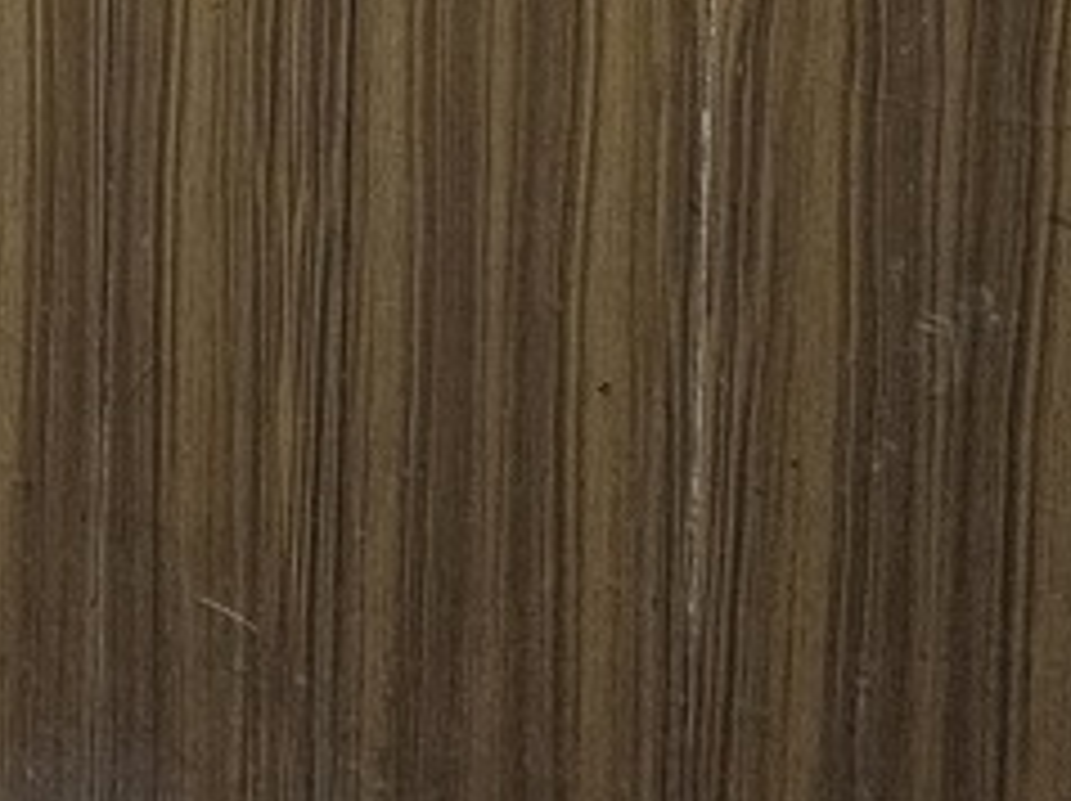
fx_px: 3585
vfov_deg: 11.1
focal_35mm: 116
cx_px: -972
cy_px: -1017
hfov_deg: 14.5
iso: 640
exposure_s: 1/50
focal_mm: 5.4
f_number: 1.8
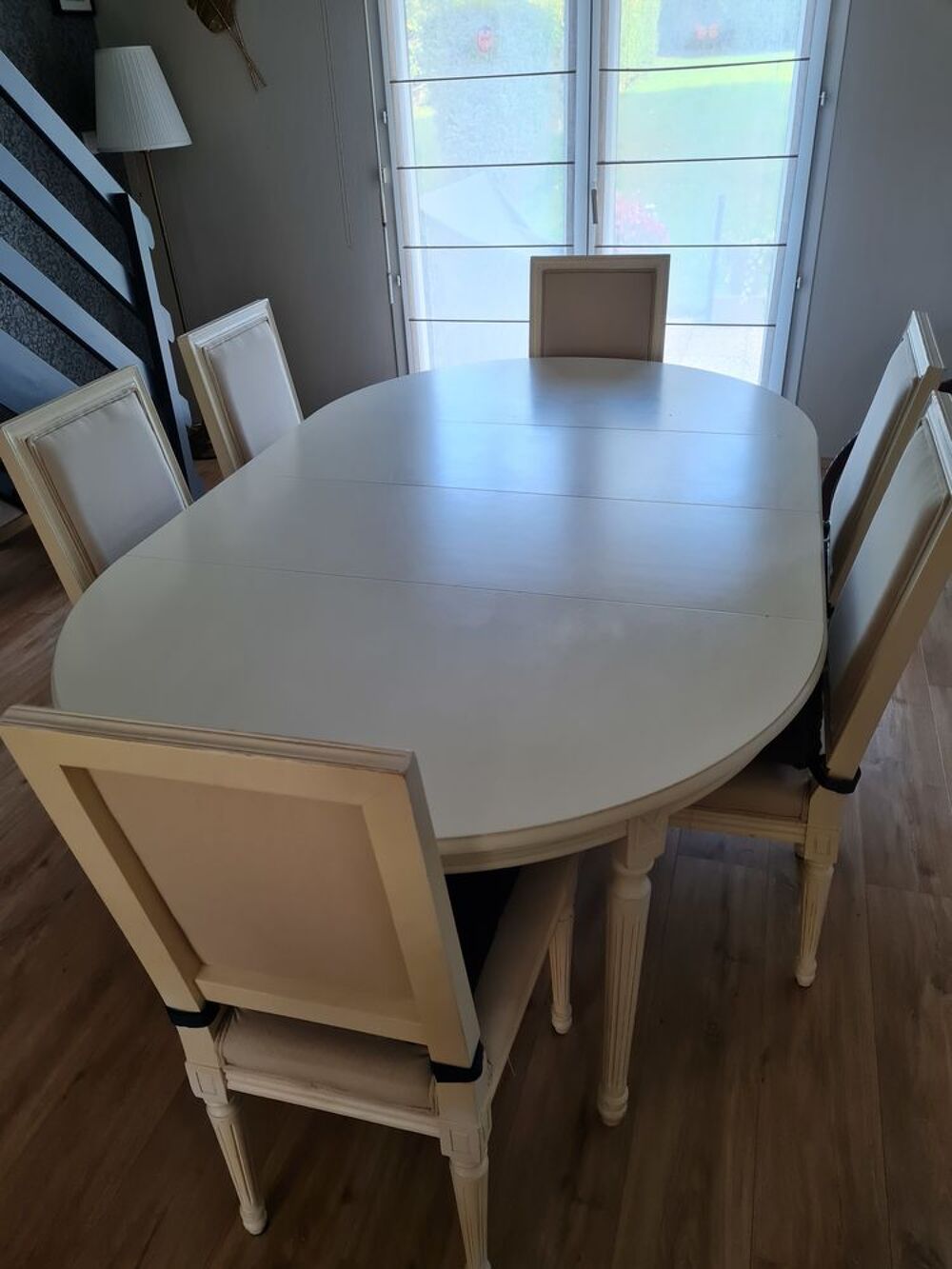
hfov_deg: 53.1
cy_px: 634
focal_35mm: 26
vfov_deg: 67.3
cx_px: 476
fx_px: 953
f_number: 1.8
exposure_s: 1/100
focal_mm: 5.4
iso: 200
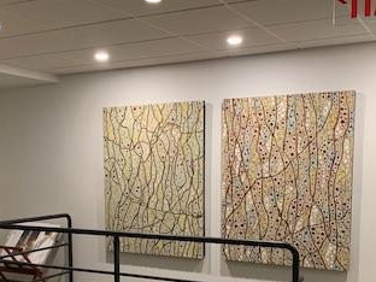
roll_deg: +0.8
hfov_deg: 38.1
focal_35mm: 50
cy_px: 234
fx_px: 543
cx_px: 165
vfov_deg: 28.4
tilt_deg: -6.9
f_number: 1.8
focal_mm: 4.25
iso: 250
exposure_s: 1/60
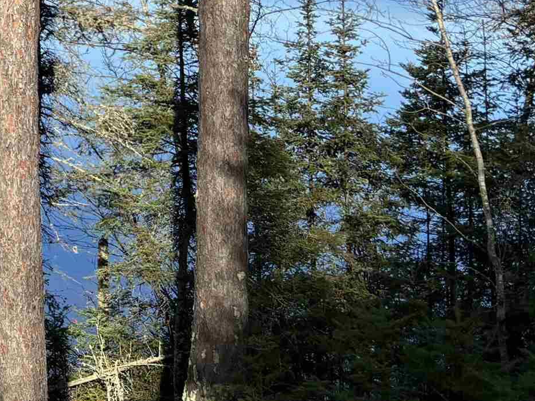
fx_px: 1329
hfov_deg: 19.9
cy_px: -88
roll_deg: +0.6
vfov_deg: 16.4
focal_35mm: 86
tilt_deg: +1.4
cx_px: -255
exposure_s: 1/1845
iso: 50
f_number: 1.6
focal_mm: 5.96
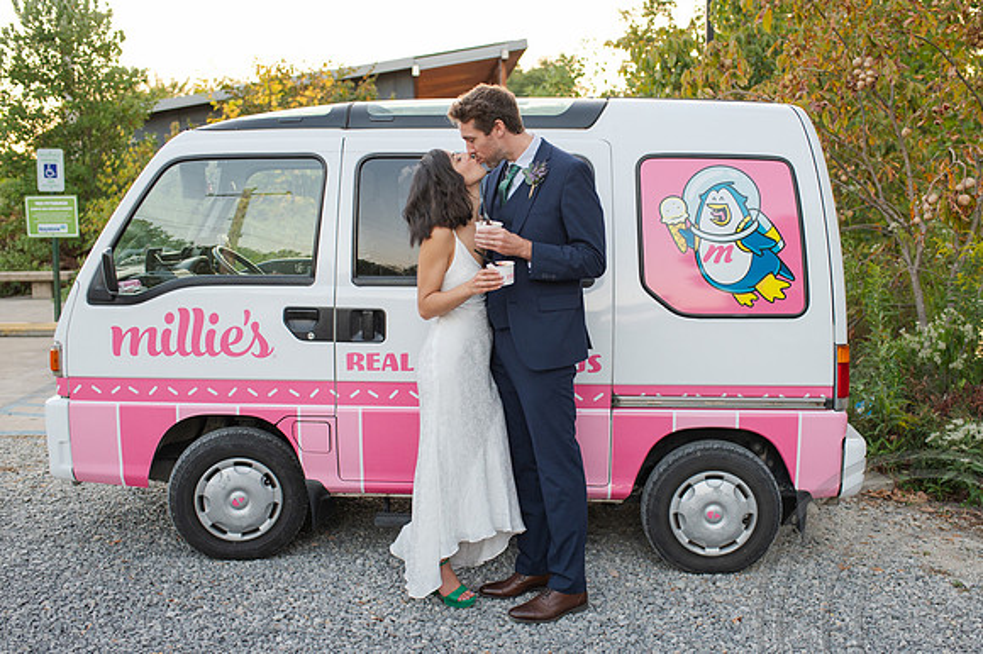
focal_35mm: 41
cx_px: 529
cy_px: 357
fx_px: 1121
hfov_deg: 47.3
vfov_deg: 32.5
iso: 1000
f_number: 3.2
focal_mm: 35
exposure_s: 1/320
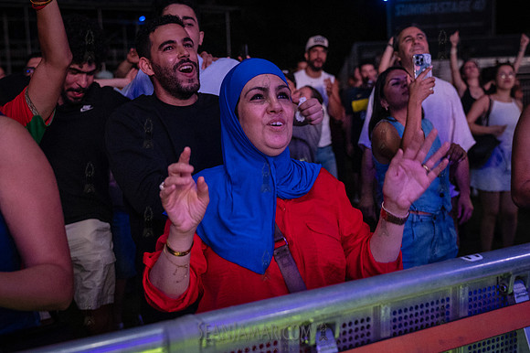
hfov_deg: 39.2
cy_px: 192
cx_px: 284
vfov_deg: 26.7
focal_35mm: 51
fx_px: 744
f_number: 3.2
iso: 8000
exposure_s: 1/250
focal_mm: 40
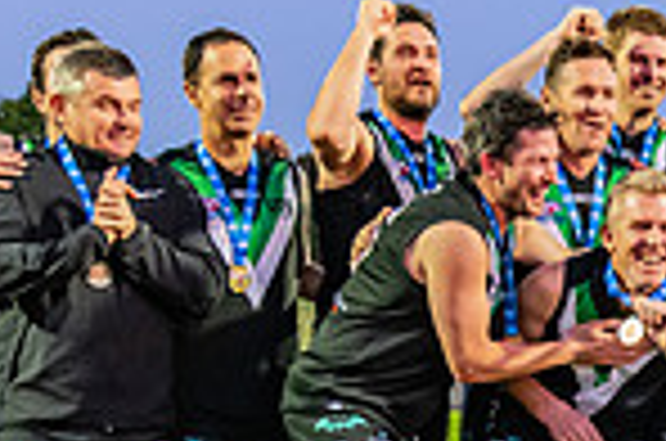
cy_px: 429
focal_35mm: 103
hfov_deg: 18.1
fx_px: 1901
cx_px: 936
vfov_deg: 13.1
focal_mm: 24
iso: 3200
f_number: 4
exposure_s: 1/100
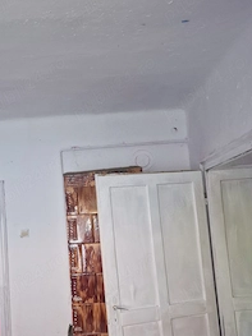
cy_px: 207
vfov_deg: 52.2
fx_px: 340
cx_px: 69
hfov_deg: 39.8
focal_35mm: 35
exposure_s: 1/20
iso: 389
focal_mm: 6.4
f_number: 1.8
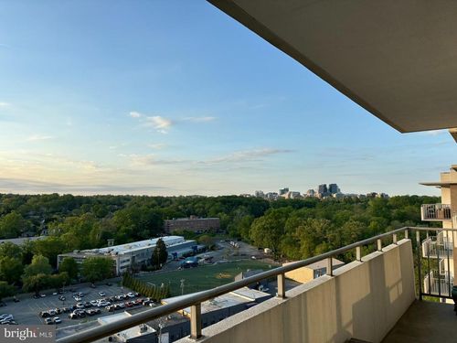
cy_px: 172
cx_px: 228
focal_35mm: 26
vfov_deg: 53.1
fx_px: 343
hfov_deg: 67.3
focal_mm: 5.96
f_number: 1.6
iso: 50
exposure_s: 1/1667
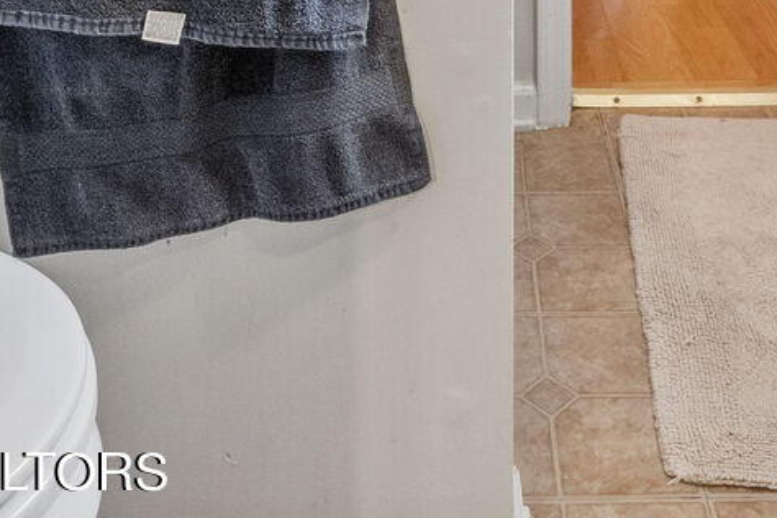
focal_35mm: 51
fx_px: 1101
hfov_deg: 38.7
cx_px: 469
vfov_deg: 20.1
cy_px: -387
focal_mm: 14
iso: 6400
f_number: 8
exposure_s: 1/45
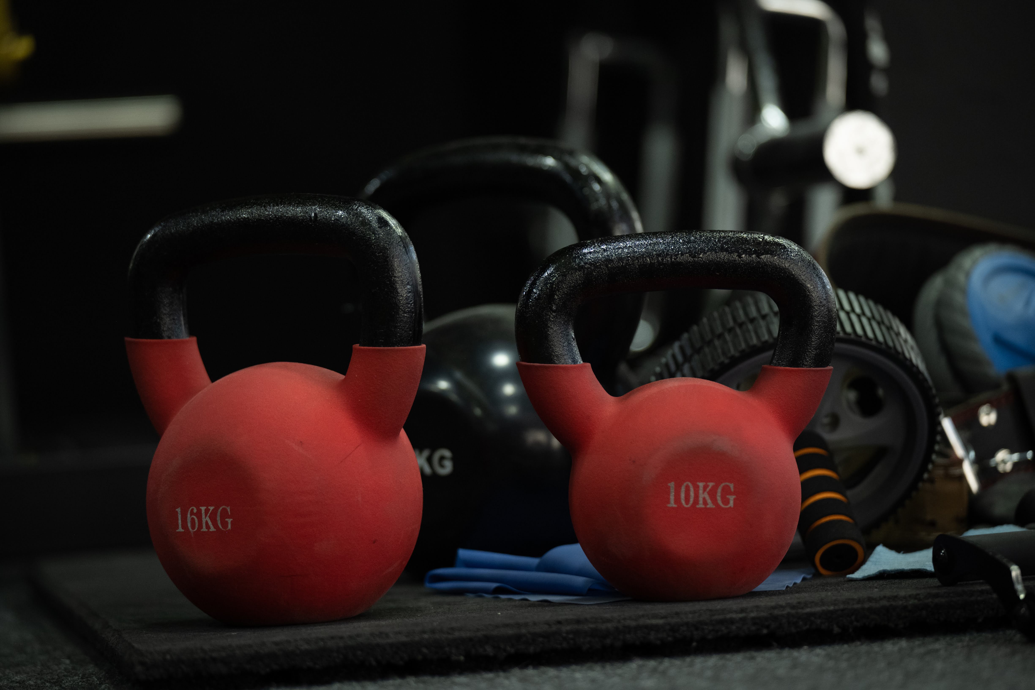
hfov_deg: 15.2
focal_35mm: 135
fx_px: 3881
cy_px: 345
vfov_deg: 10.2
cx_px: 518
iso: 1600
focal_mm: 135
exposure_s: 1/160
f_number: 2.8
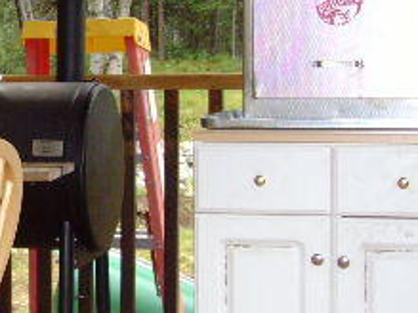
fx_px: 1376
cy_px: 160
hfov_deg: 16.7
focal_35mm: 114
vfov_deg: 13.0
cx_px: -48
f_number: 3.5
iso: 200
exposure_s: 1/45
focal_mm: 6.6
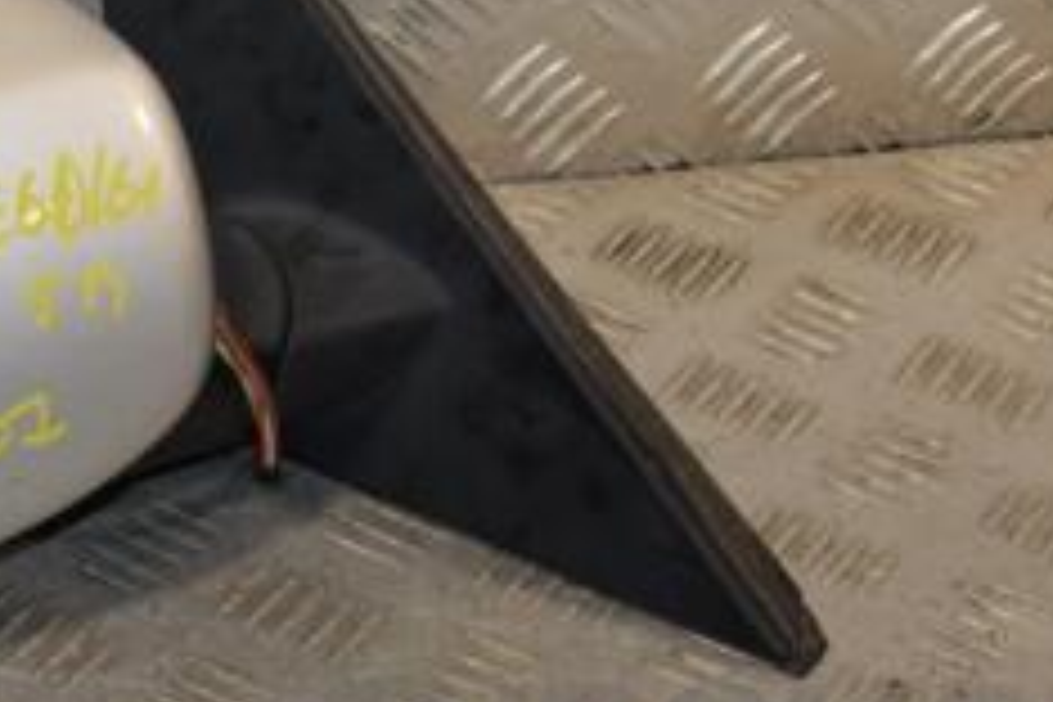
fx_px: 4270
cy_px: 153
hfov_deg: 14.0
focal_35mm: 146
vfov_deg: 9.4
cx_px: 234
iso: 800
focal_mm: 38
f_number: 7.1
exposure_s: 1/200
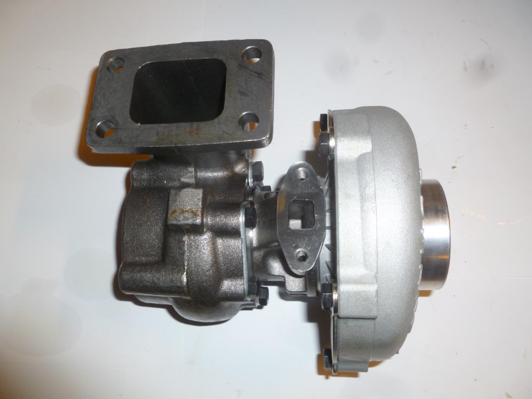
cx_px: 266
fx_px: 430
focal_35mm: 28
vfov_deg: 49.7
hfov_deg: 63.4
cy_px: 200
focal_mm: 5
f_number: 3.3
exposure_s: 1/30
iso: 160
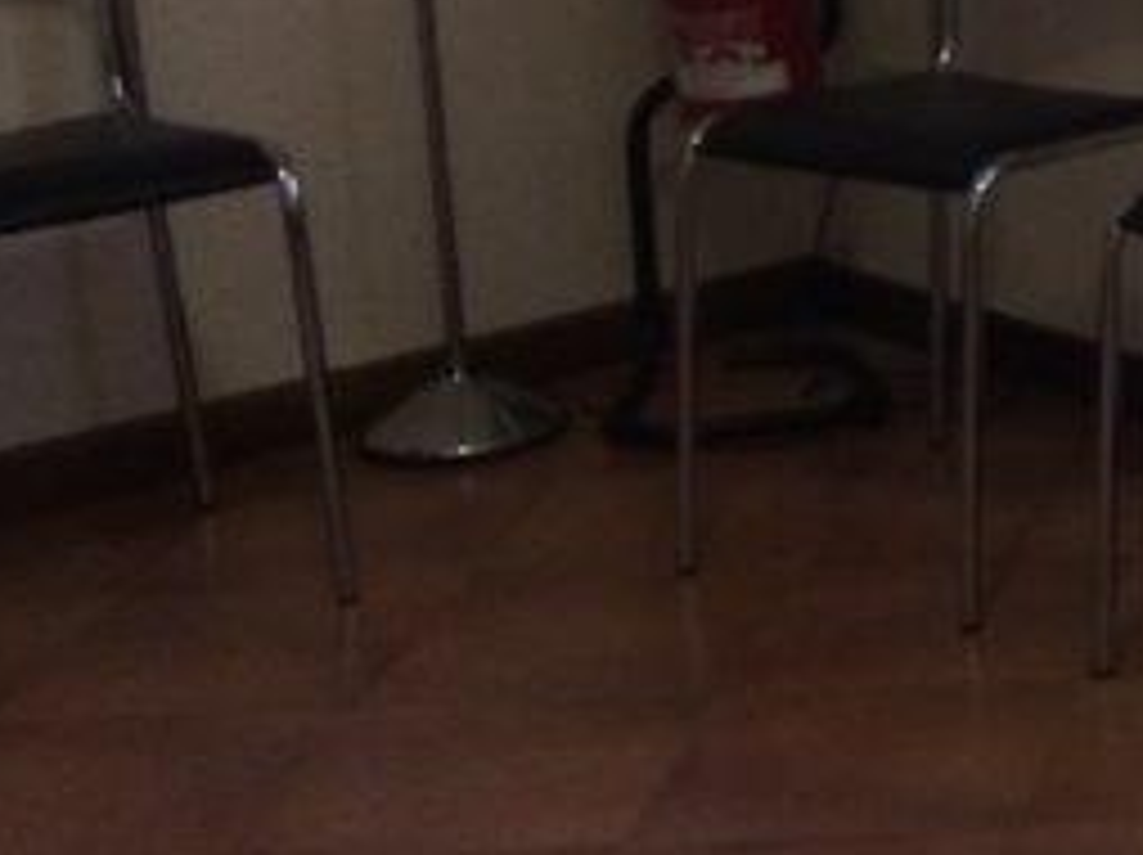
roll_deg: -0.3
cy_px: -108
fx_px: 3860
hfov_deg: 14.6
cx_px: 2115
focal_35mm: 117
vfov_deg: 12.4
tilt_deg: -14.4
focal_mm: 4.15
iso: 200
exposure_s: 1/33
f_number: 2.2
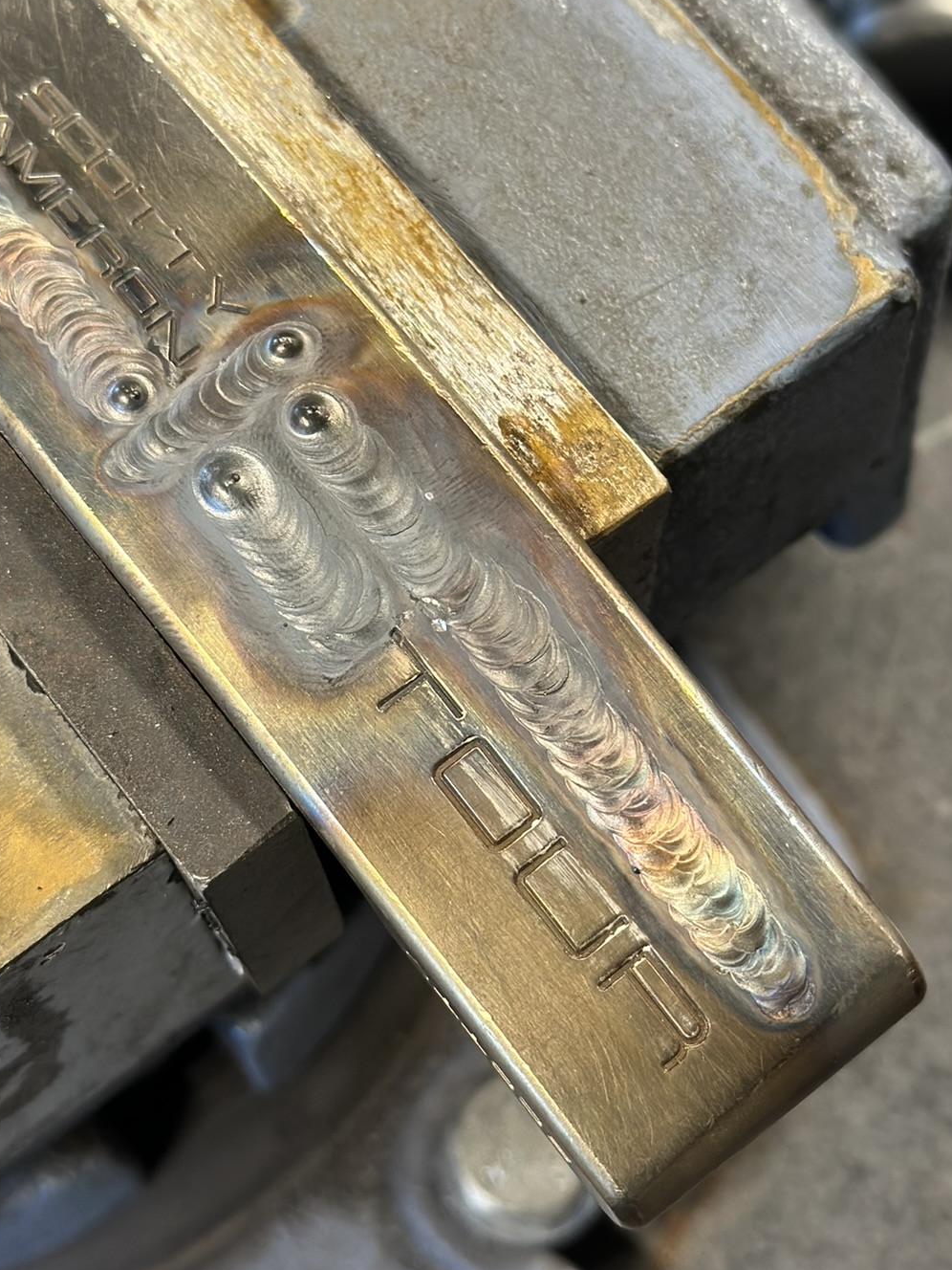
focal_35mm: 74
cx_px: 460
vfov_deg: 26.3
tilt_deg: -67.3
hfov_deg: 19.9
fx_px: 2714
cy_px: 555
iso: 160
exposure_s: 1/60
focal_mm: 6.86
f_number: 1.78
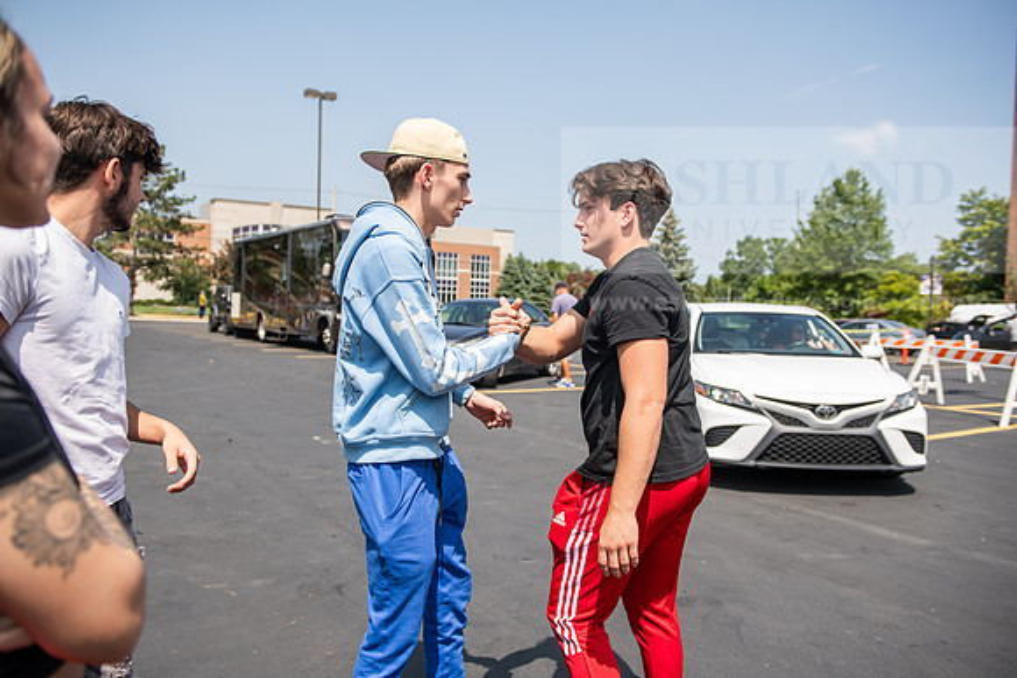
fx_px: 819
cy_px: 339
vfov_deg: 45.0
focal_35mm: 29
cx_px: 508
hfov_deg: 63.6
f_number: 3.5
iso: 64
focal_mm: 29
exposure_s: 1/500
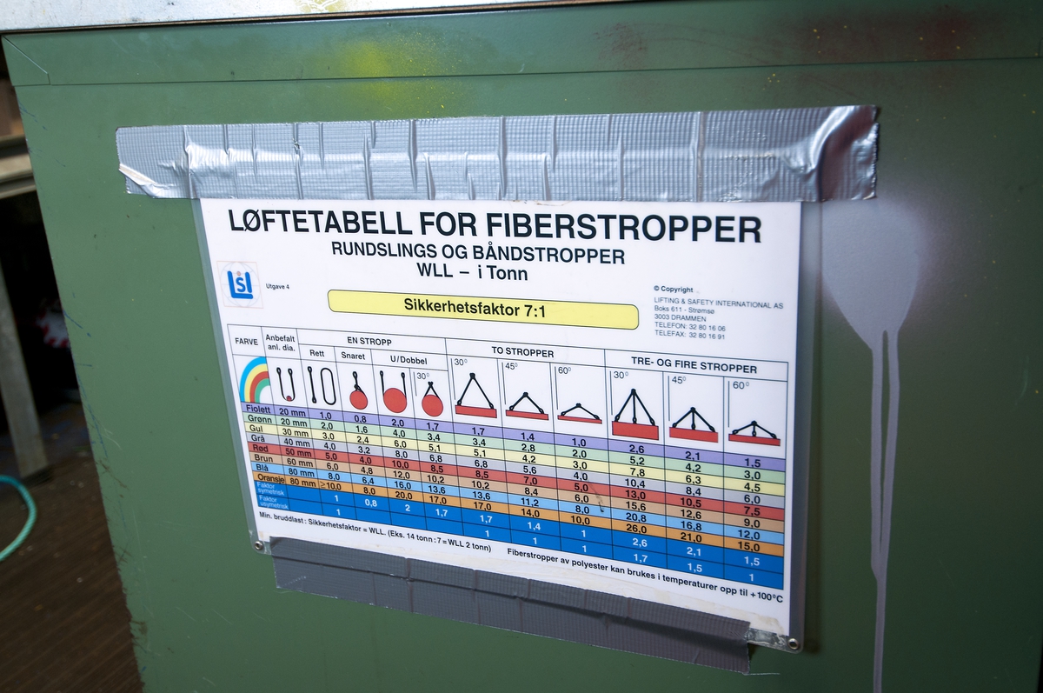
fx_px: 955
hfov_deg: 57.3
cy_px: 346
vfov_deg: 39.9
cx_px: 522
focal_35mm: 33
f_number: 4
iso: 400
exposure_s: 1/40
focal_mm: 22
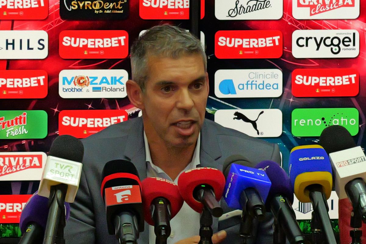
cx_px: 183
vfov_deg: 13.3
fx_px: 1047
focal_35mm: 103
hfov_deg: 19.8
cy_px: 122
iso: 8000
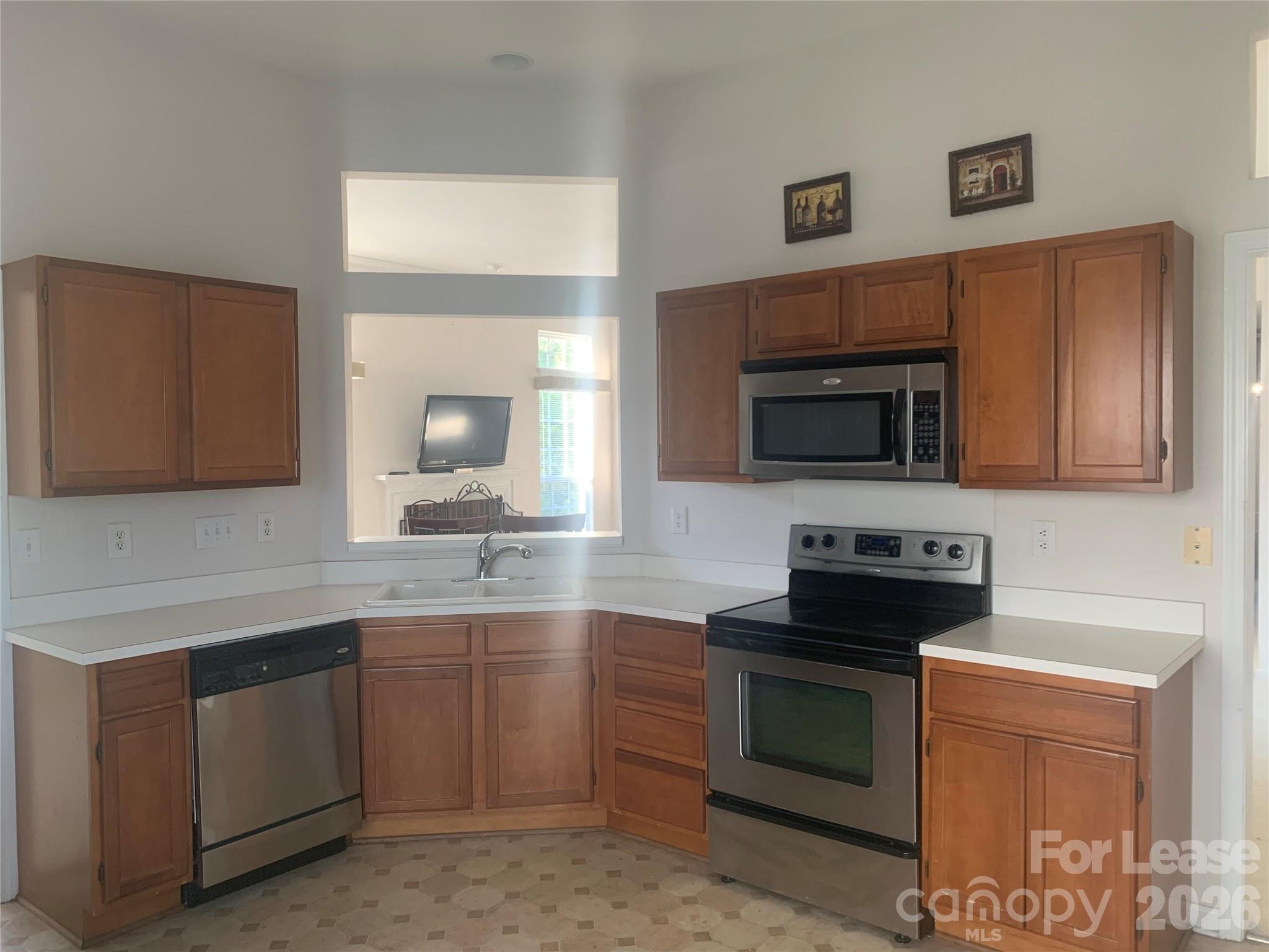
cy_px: 476
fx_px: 953
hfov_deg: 67.3
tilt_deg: -2.6
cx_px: 634
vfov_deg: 53.1
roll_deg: +1.0
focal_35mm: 26
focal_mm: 4.25
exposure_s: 1/60
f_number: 1.8
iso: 125
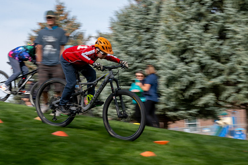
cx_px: 129
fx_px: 942
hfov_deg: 15.0
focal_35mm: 137
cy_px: 78
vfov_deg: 10.0
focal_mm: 80
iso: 200
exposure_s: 1/60
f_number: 20
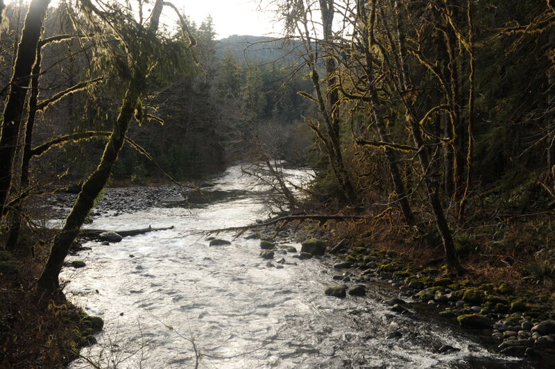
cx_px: 278
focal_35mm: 35
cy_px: 184
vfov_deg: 37.8
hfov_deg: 54.5
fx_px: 539
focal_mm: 35
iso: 200
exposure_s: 1/125
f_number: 8
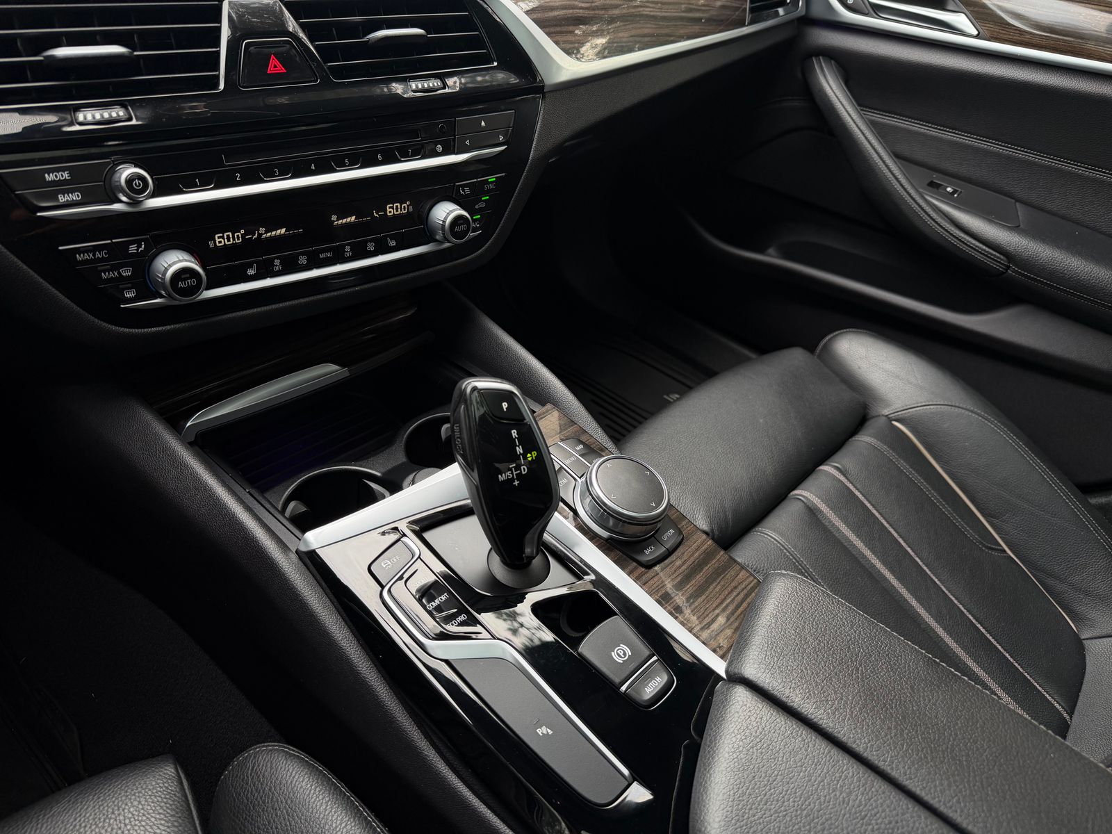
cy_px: 417
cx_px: 556
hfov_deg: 71.6
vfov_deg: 56.8
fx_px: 771
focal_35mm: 24
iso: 100
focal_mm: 6.76
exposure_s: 1/188
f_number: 1.78
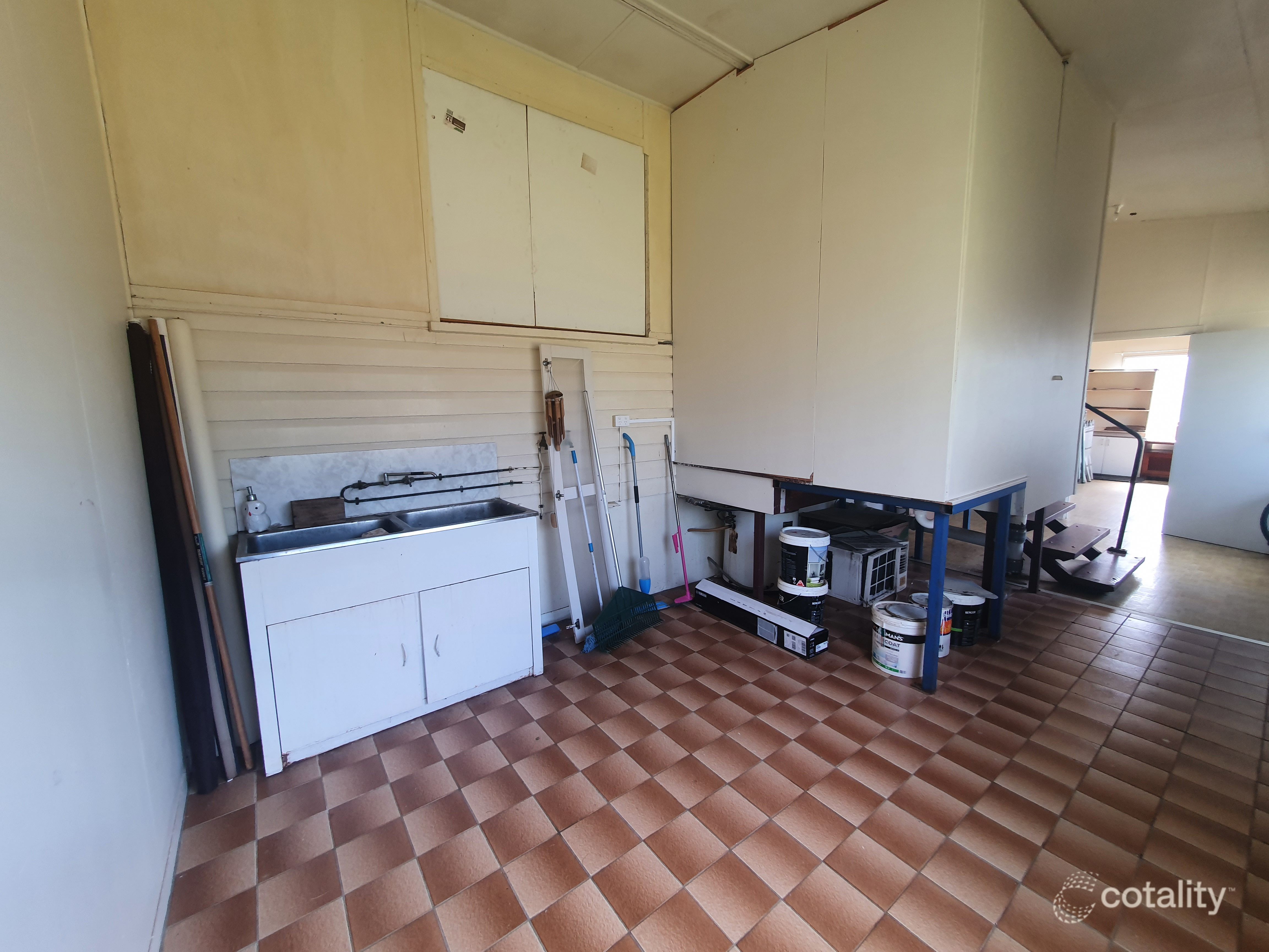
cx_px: 634
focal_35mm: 13
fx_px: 477
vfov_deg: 89.9
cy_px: 476
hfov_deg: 106.2
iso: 80
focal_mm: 1.8
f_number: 2.2
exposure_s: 1/50
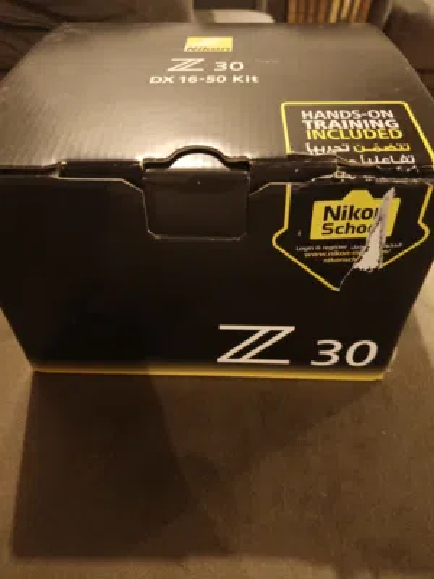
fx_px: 435
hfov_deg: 53.1
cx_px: 217
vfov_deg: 67.3
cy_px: 290
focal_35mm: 26
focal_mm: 4.84
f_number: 1.8
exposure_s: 1/20
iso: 3200
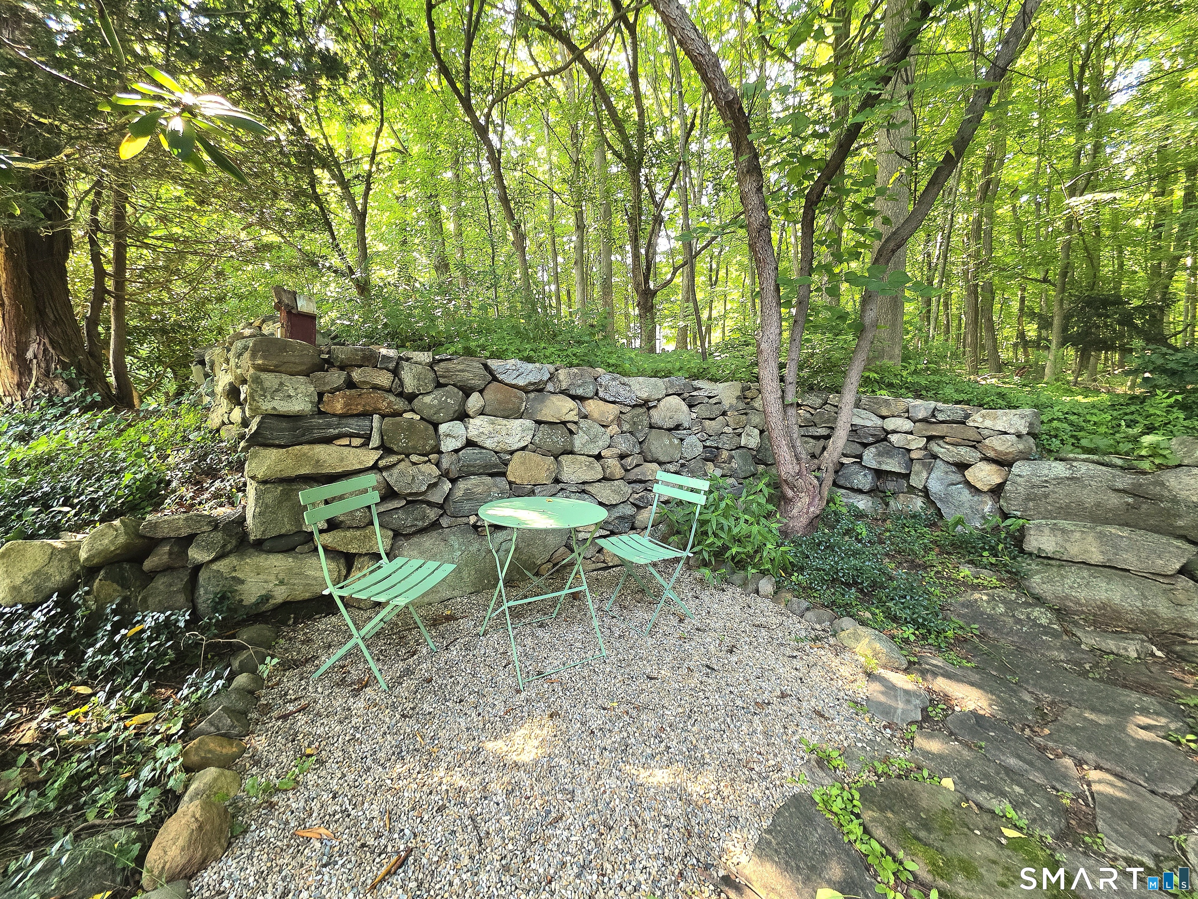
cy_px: 450
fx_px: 450
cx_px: 599
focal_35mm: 13
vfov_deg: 89.9
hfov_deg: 106.2
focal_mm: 2.2
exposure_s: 1/120
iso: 320
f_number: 1.9
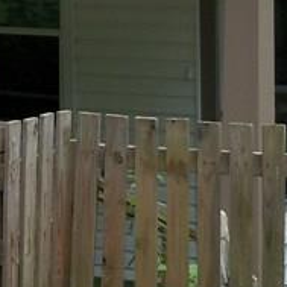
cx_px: 82
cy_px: -281
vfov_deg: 9.7
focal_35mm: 168
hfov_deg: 10.4
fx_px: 1576
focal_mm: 6.2
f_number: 3.5
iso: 64
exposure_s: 1/125
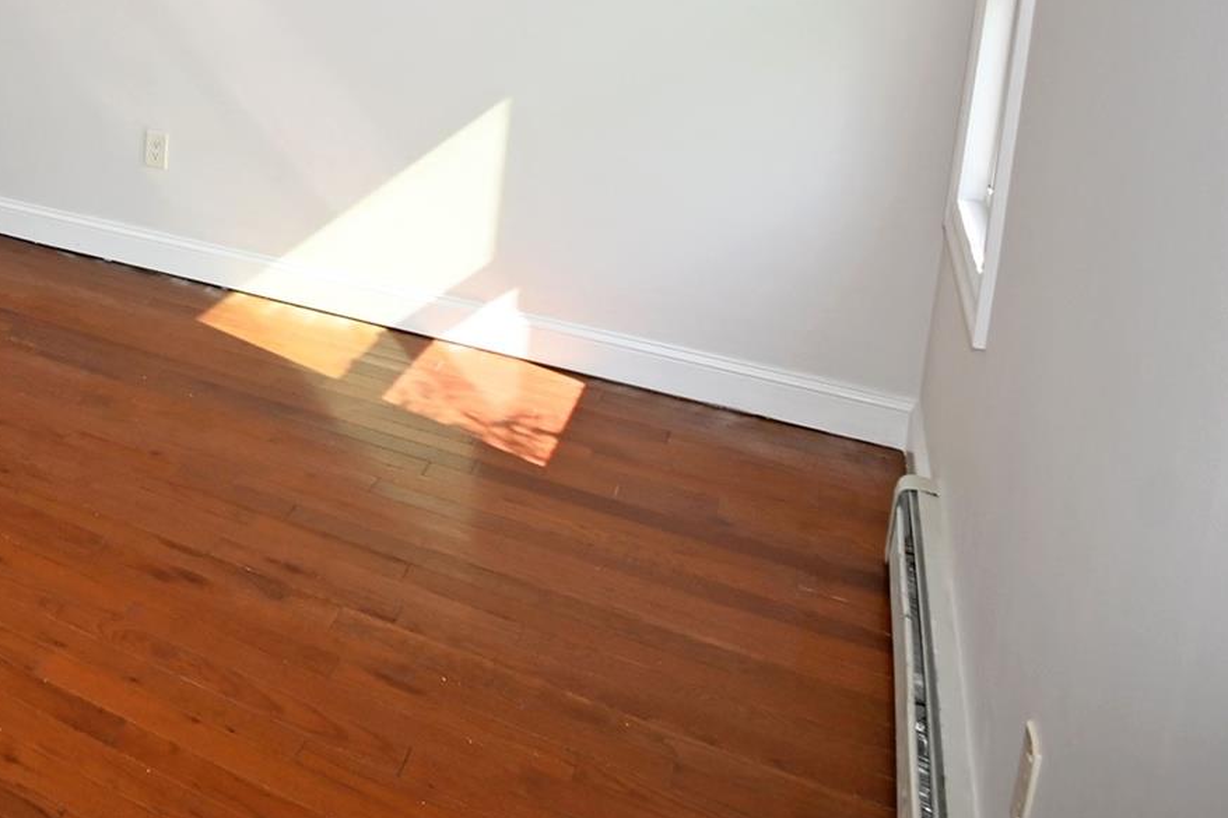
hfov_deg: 41.5
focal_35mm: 35
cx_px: -166
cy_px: -36
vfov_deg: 33.9
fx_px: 1194
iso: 200
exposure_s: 1/125
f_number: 5.6
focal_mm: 10
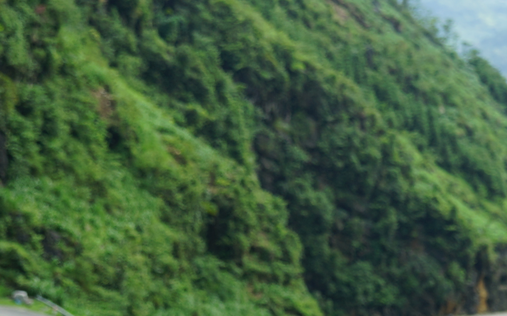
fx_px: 2086
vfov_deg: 8.7
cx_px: 215
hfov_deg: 13.9
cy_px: 185
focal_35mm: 151
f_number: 5.6
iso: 100
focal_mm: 40
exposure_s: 1/200
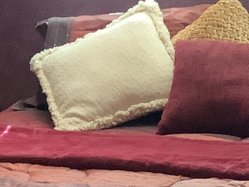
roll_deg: +3.8
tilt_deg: -8.0
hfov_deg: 12.5
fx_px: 1101
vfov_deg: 9.7
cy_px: 46
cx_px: -73
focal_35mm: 153
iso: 250
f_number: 2.4
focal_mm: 3.3
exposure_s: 1/40
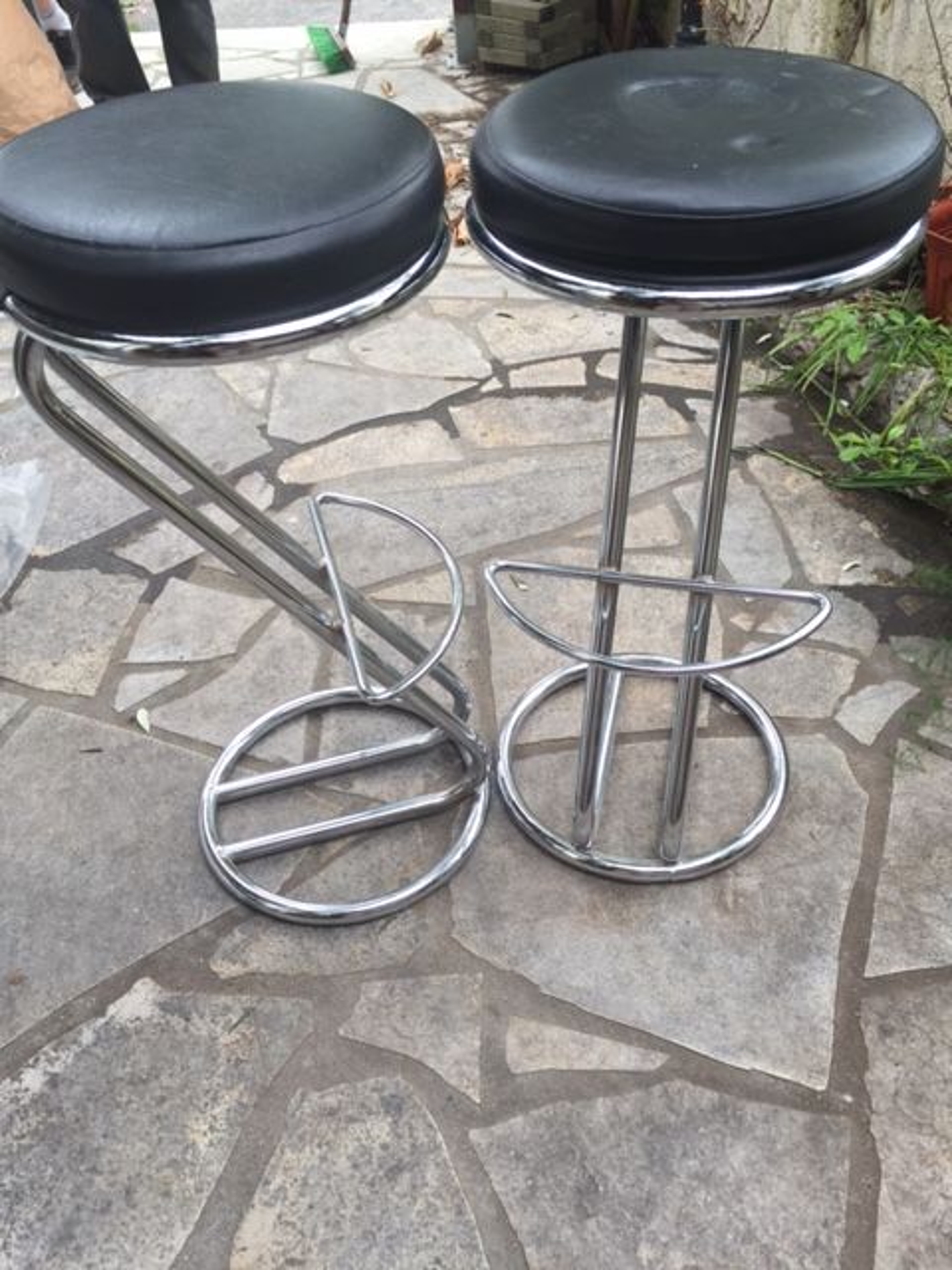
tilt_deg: -43.3
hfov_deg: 48.2
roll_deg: +8.4
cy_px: 635
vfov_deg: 61.7
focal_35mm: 29
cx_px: 476
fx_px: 1063
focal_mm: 4.15
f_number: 2.2
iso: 32
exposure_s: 1/100
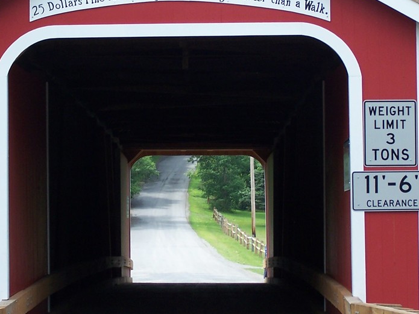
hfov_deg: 13.1
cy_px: 99
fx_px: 1827
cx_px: 207
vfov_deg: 9.8
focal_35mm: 151
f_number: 3.2
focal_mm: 13.7
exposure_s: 1/350
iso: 80
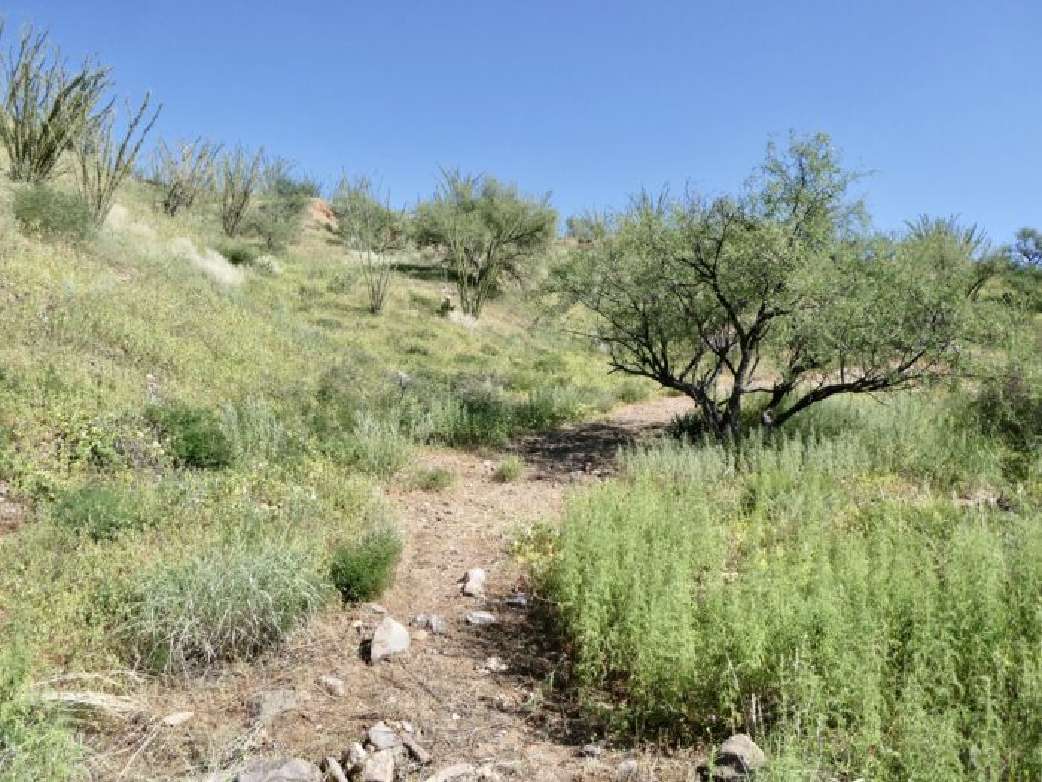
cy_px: 391
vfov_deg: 56.8
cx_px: 521
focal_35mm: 24
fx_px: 722
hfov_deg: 71.6
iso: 80
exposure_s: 1/800
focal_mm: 4.3
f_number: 3.3
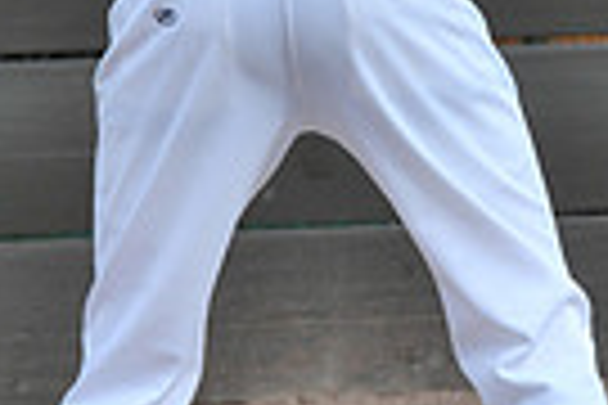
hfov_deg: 4.0
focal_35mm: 515
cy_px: 16
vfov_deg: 2.7
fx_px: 8697
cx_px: 455
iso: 200
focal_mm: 80
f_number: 8
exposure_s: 1/250
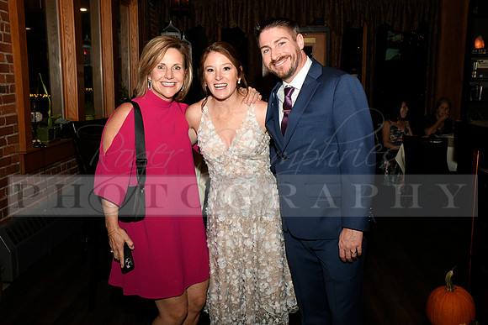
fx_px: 515
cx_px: 244
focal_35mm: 38
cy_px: 162
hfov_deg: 50.7
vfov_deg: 35.1
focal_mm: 38
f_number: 11
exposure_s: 1/60
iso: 6400
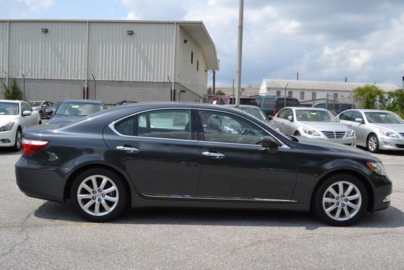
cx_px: 202
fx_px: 404
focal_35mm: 36
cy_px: 135
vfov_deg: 36.9
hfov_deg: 53.1
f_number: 8
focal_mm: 24
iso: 100
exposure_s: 1/250
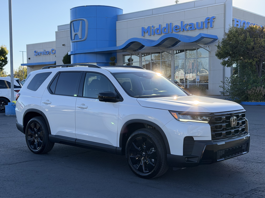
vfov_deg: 30.3
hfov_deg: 39.7
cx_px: 132
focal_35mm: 48
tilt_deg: -2.1
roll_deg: +0.3
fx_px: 367
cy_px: 99
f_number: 1.78
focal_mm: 6.76
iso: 100
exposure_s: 1/2033
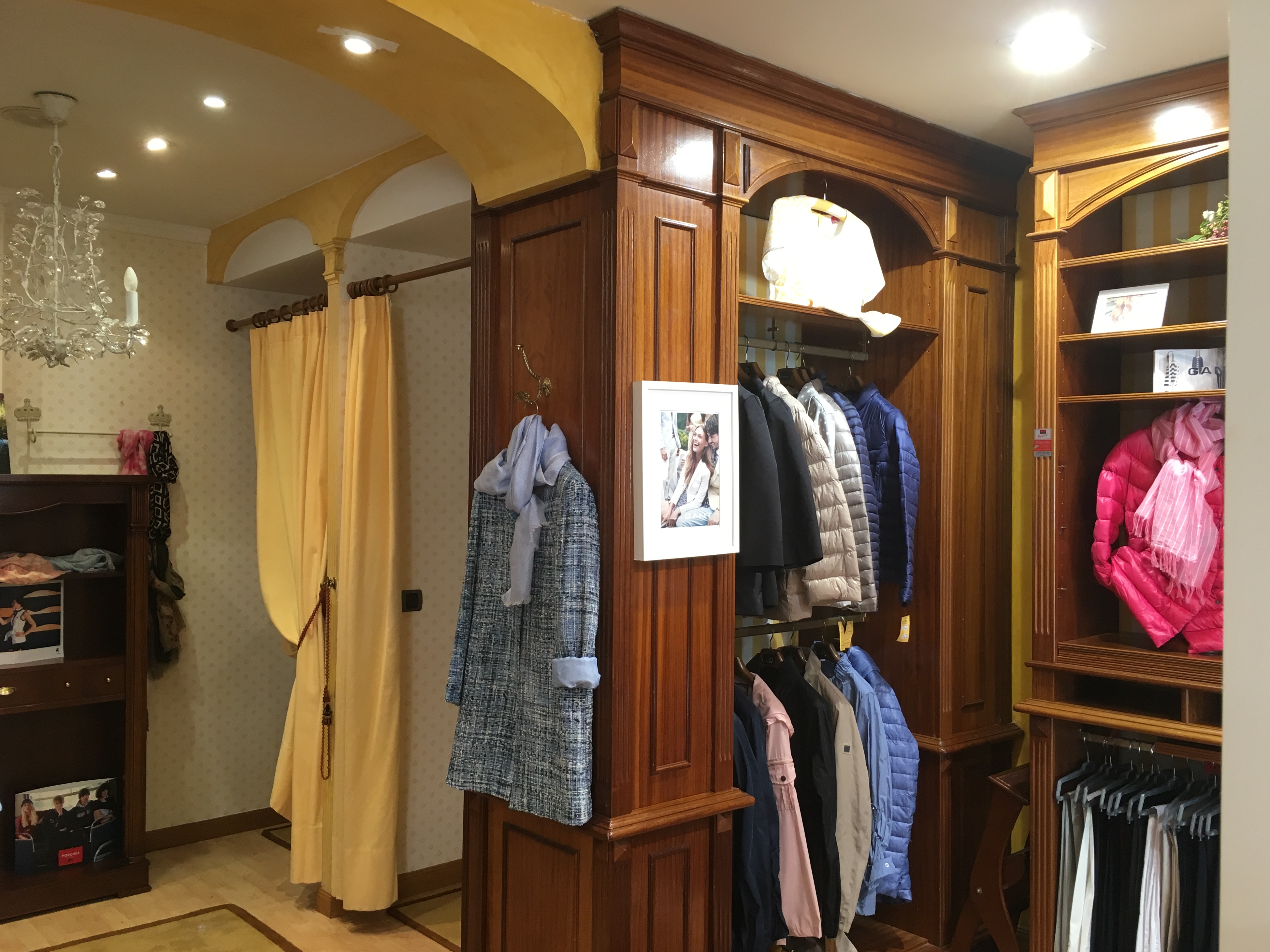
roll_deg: +0.0
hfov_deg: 60.0
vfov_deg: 46.8
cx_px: 635
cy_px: 481
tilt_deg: -0.2
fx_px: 1101
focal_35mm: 30
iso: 50
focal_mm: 4.15
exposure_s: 1/33
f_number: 2.2
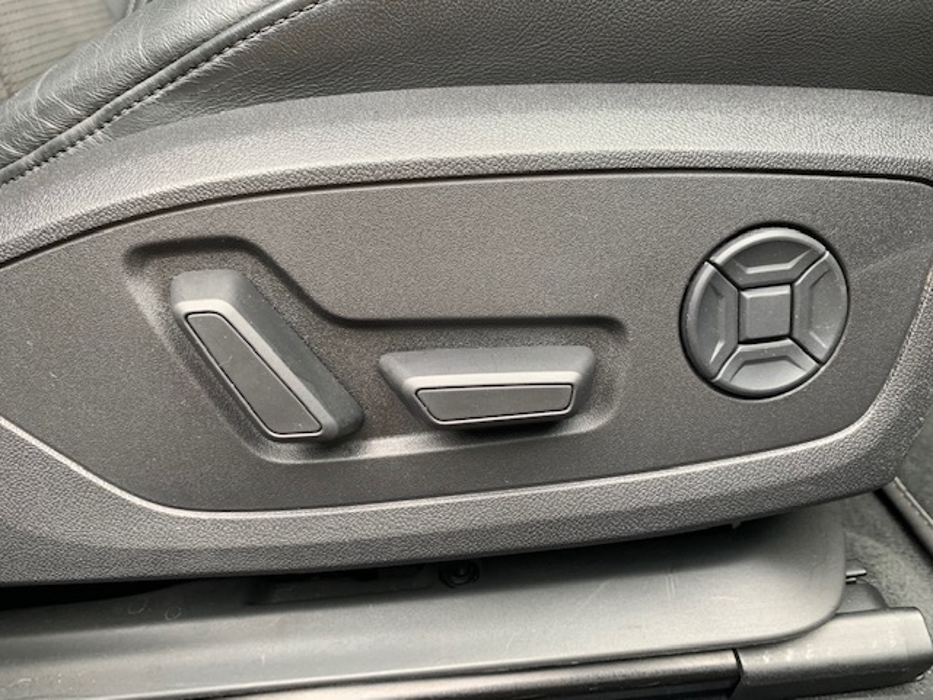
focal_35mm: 26
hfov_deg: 67.3
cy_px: 350
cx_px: 466
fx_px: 701
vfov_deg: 53.1
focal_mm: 4.25
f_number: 1.8
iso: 100
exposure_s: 1/121
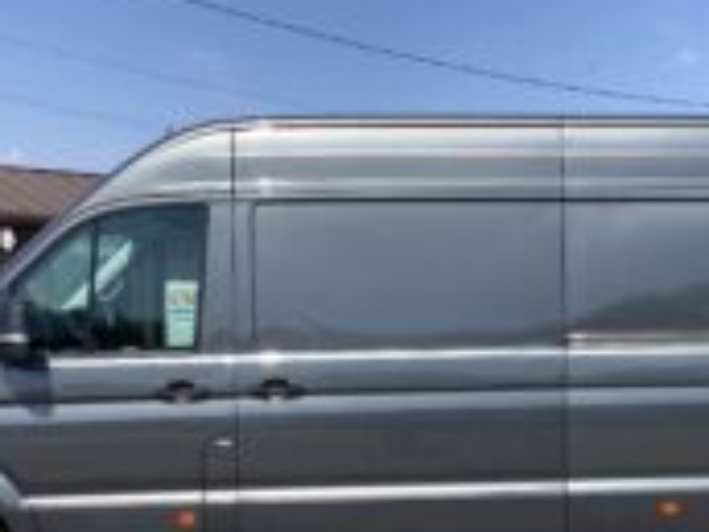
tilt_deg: -5.2
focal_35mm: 63
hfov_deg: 30.6
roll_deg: -0.3
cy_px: 452
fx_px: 1290
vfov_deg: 22.8
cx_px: 453
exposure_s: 1/1294
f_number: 2.4
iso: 25
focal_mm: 3.3
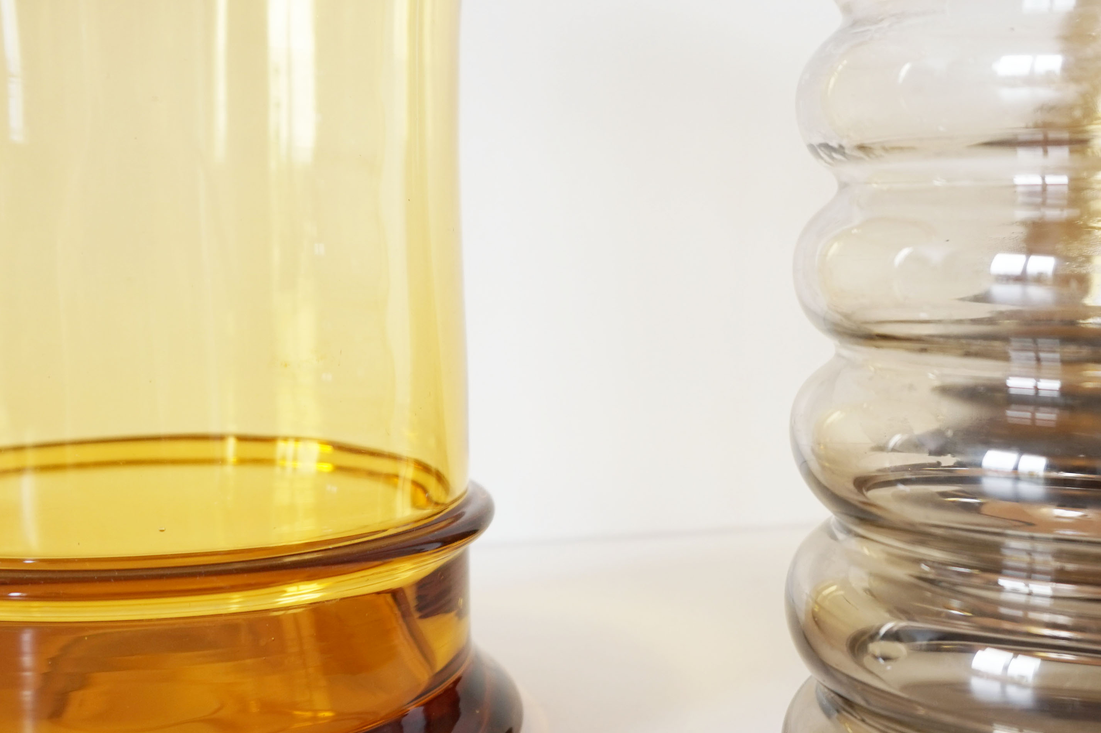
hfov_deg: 42.7
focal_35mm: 46
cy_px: 374
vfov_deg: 29.2
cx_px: 615
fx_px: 1406
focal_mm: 16
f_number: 4
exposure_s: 1/60
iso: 125
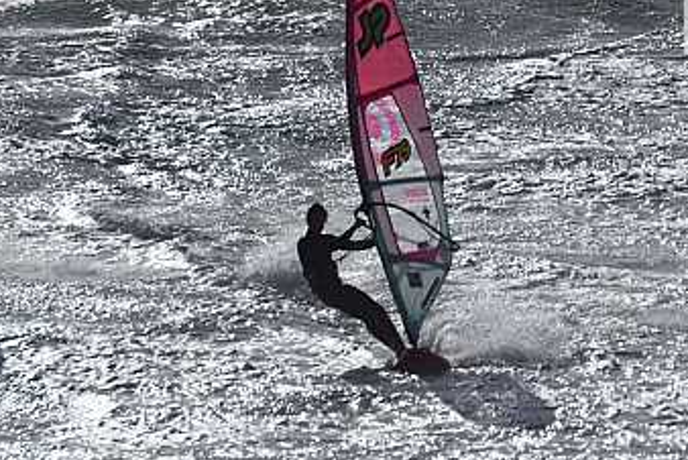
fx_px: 13026
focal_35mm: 681
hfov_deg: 3.0
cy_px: 169
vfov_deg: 2.0
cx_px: 474
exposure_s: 1/1000
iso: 200
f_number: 8
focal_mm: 300
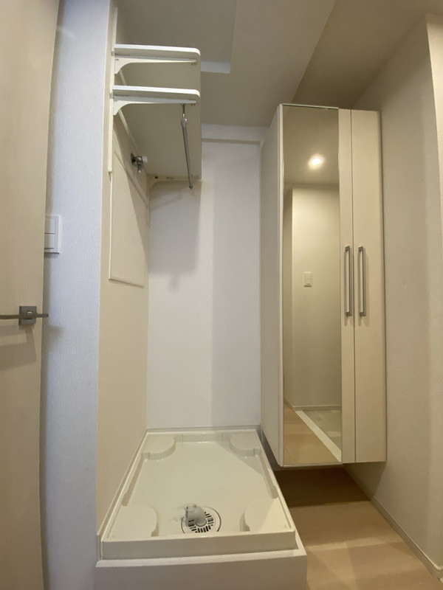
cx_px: 222
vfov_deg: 106.2
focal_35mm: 13
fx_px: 222
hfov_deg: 89.9
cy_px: 295
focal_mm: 1.54
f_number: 2.4
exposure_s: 1/100
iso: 200
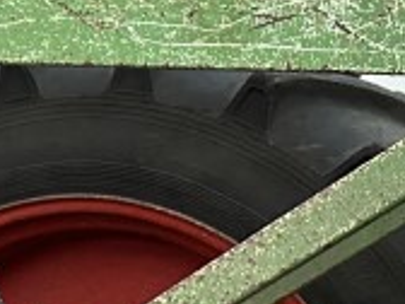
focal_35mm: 146
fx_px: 1708
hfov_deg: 12.9
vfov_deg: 9.3
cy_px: 688
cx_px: -169
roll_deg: +1.1
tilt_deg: -25.3
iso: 250
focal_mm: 6.86
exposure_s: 1/79
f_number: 1.78
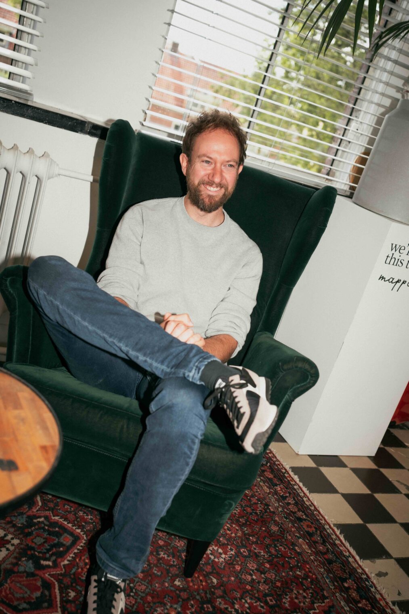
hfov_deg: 37.8
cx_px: 204
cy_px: 307
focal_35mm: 35
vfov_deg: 54.4
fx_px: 597
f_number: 3.5
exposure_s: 1/125
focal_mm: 35
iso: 100
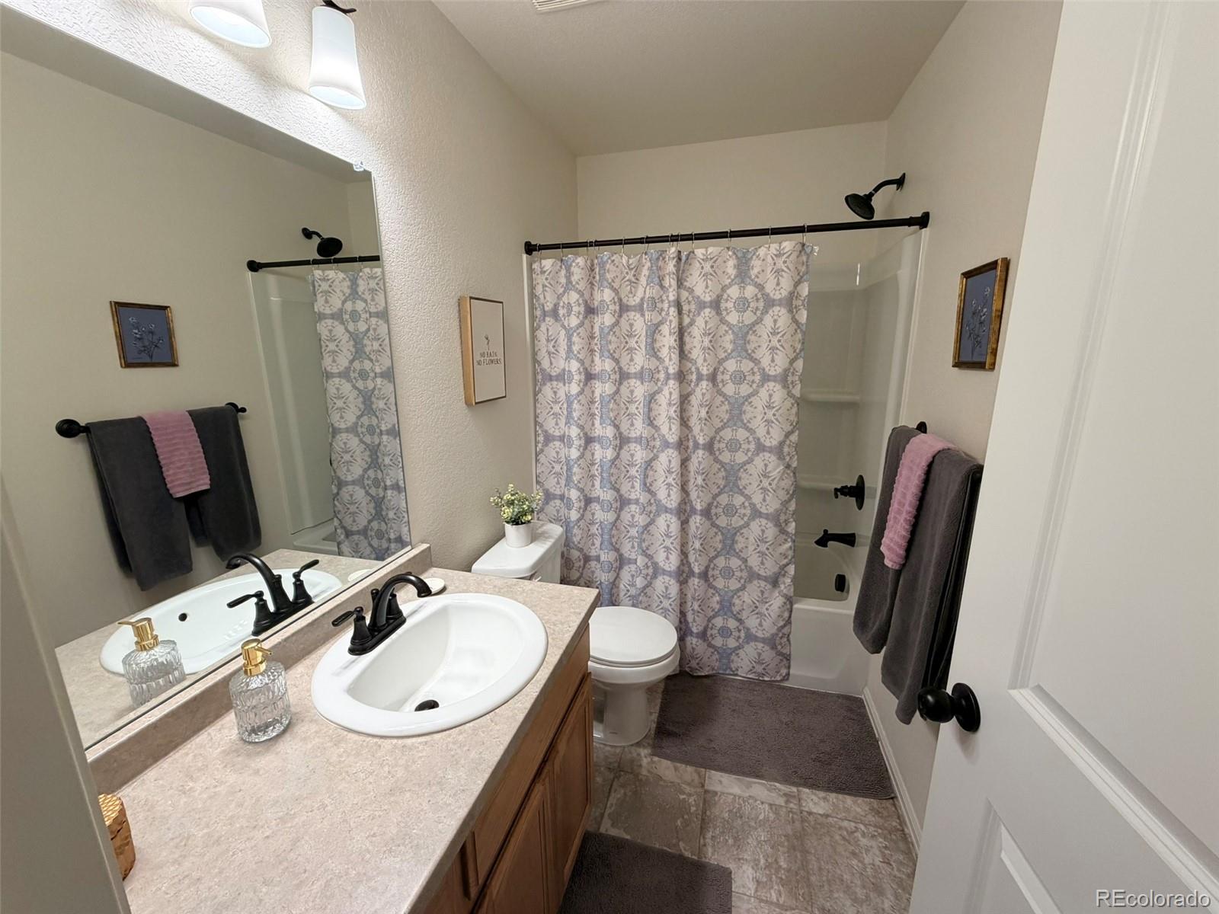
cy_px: 457
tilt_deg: -13.3
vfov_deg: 85.7
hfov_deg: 102.1
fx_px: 493
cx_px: 610
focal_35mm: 14
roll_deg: +0.3
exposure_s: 1/120
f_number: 2.2
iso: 200
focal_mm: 2.22
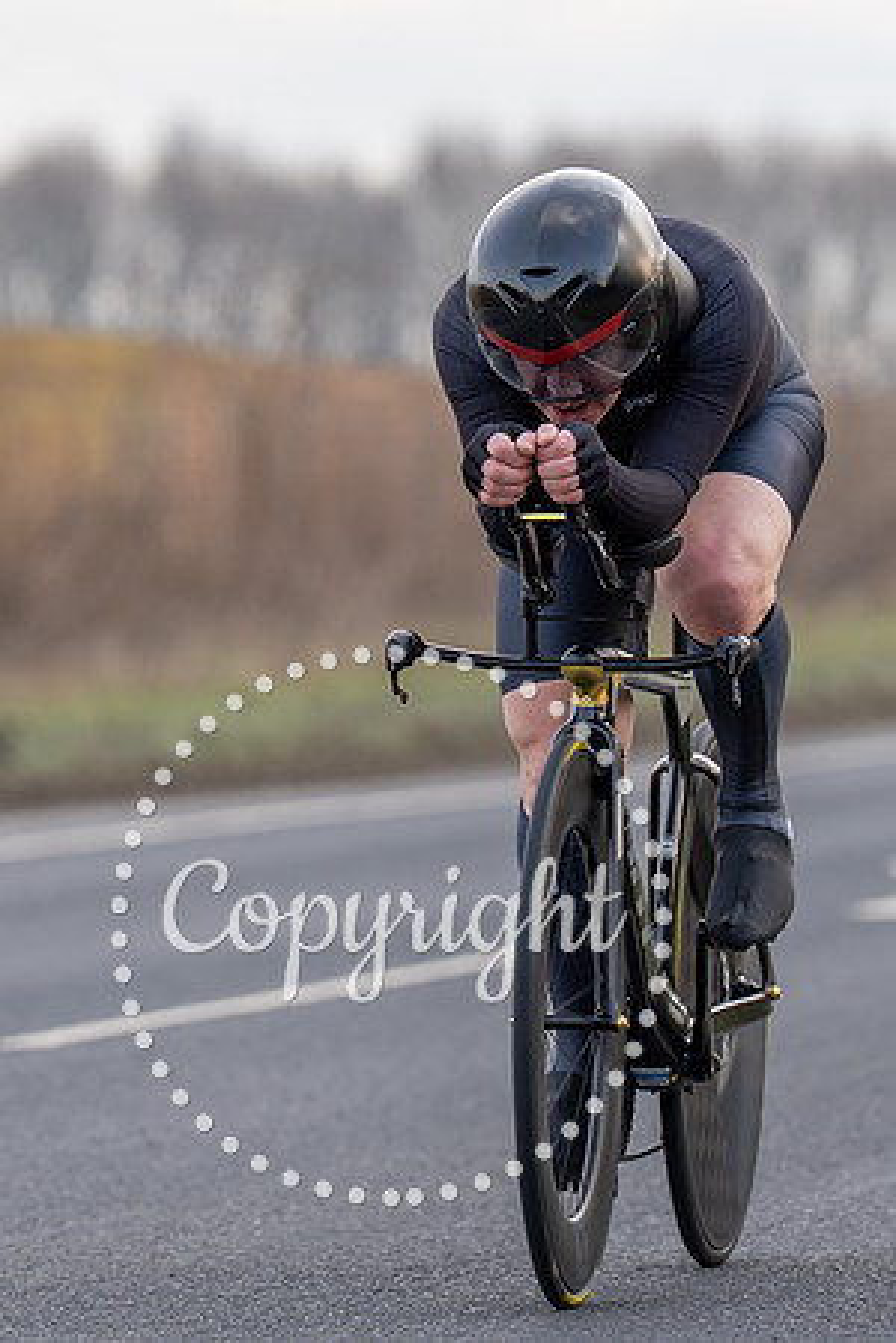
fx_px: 15391
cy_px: 416
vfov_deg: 5.0
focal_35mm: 412
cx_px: 455
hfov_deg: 3.3
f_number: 3.5
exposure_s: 1/800
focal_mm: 185
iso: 200
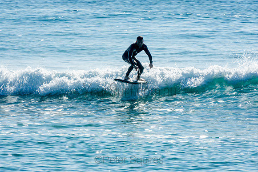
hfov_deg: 3.4
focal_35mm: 600
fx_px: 4301
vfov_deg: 2.3
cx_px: 129
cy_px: 86
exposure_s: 1/30
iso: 100
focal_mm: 400
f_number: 25
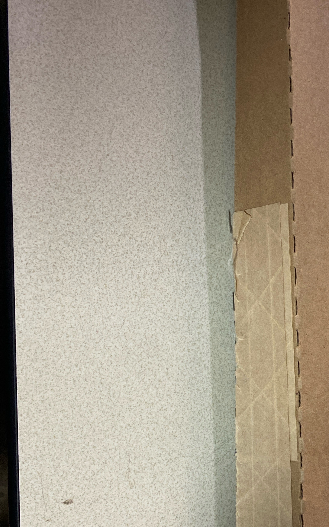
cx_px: 322
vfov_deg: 43.4
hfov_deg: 27.1
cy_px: 374
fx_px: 646
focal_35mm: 45
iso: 160
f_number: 1.8
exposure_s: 1/60
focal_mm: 4.25
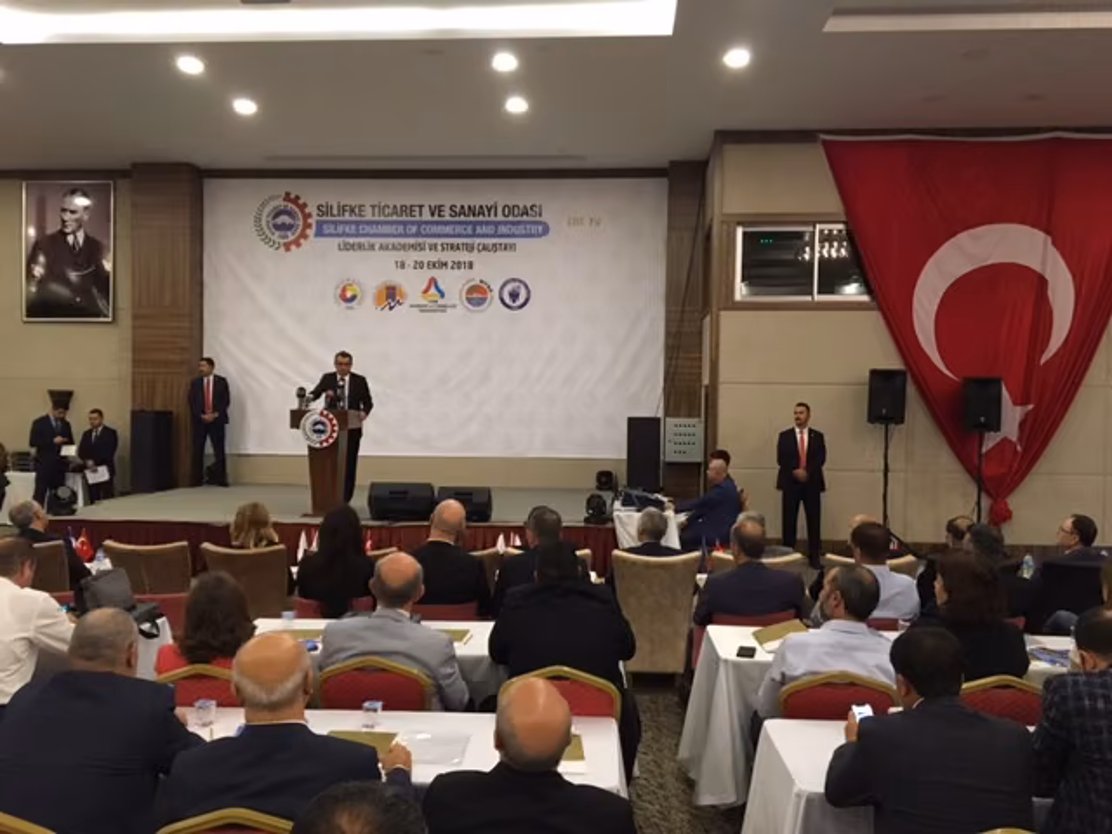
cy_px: 417
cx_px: 556
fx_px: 932
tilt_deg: -1.7
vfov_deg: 48.2
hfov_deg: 61.7
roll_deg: -0.2
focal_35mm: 29
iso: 200
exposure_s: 1/25
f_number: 2.2
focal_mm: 4.15
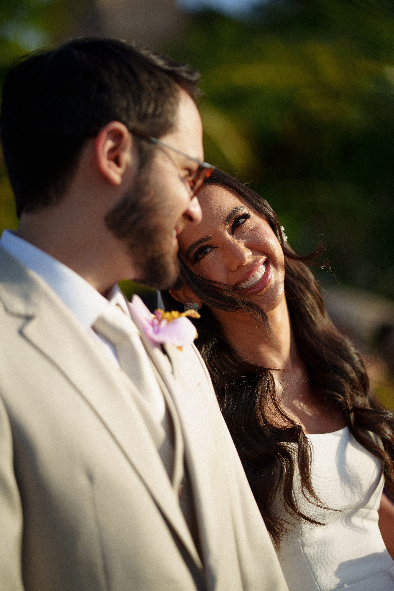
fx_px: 1395
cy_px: 296
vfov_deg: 23.9
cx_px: 197
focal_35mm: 85
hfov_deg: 16.1
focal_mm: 85
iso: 125
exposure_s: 1/3200
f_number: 1.8
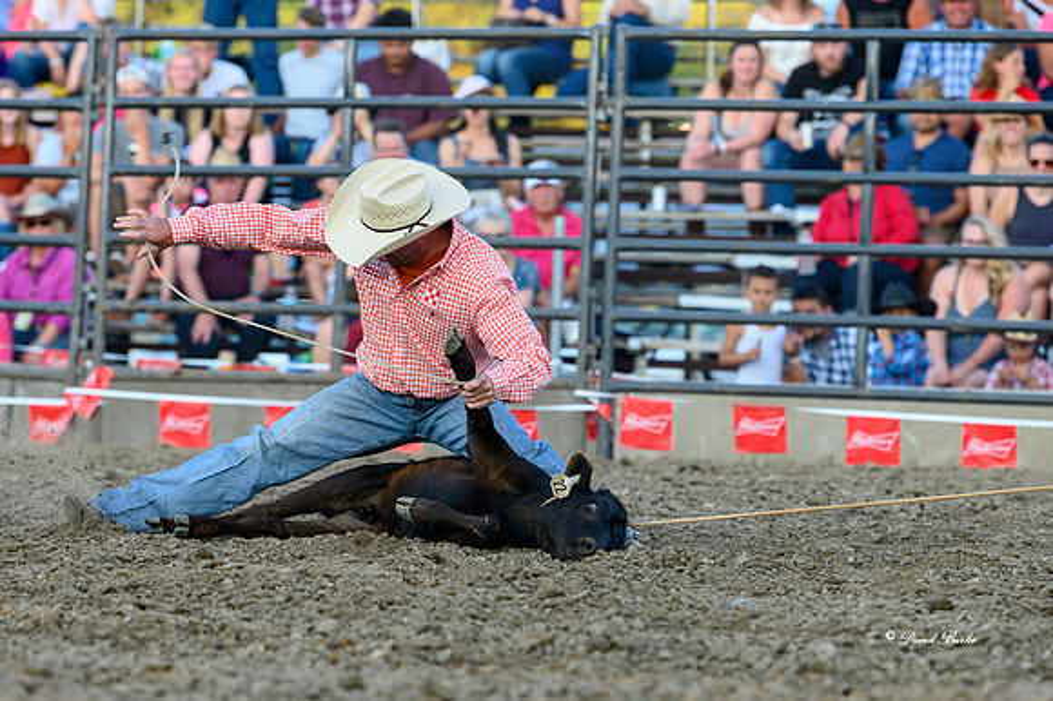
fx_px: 7272
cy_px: 407
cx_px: 436
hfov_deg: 8.3
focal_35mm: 249
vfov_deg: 5.5
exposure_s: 1/1000
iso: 1400
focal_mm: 200
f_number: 4.5
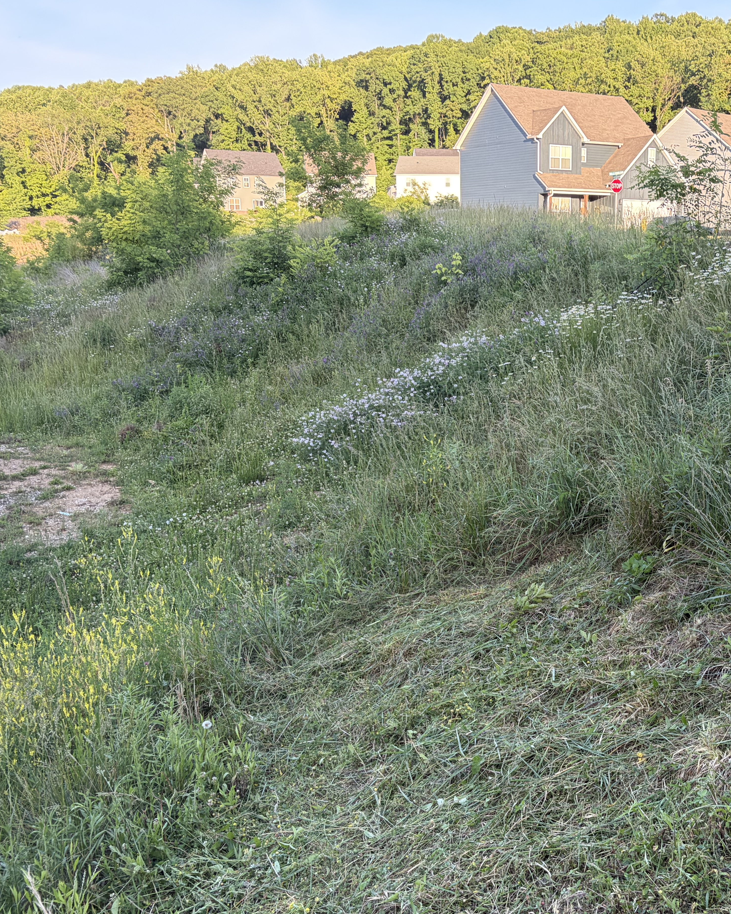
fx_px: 1082
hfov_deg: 36.6
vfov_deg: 45.7
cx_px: 537
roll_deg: -0.1
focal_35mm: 40
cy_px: 526
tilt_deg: -14.7
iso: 50
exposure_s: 1/201
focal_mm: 5.96
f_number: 1.6
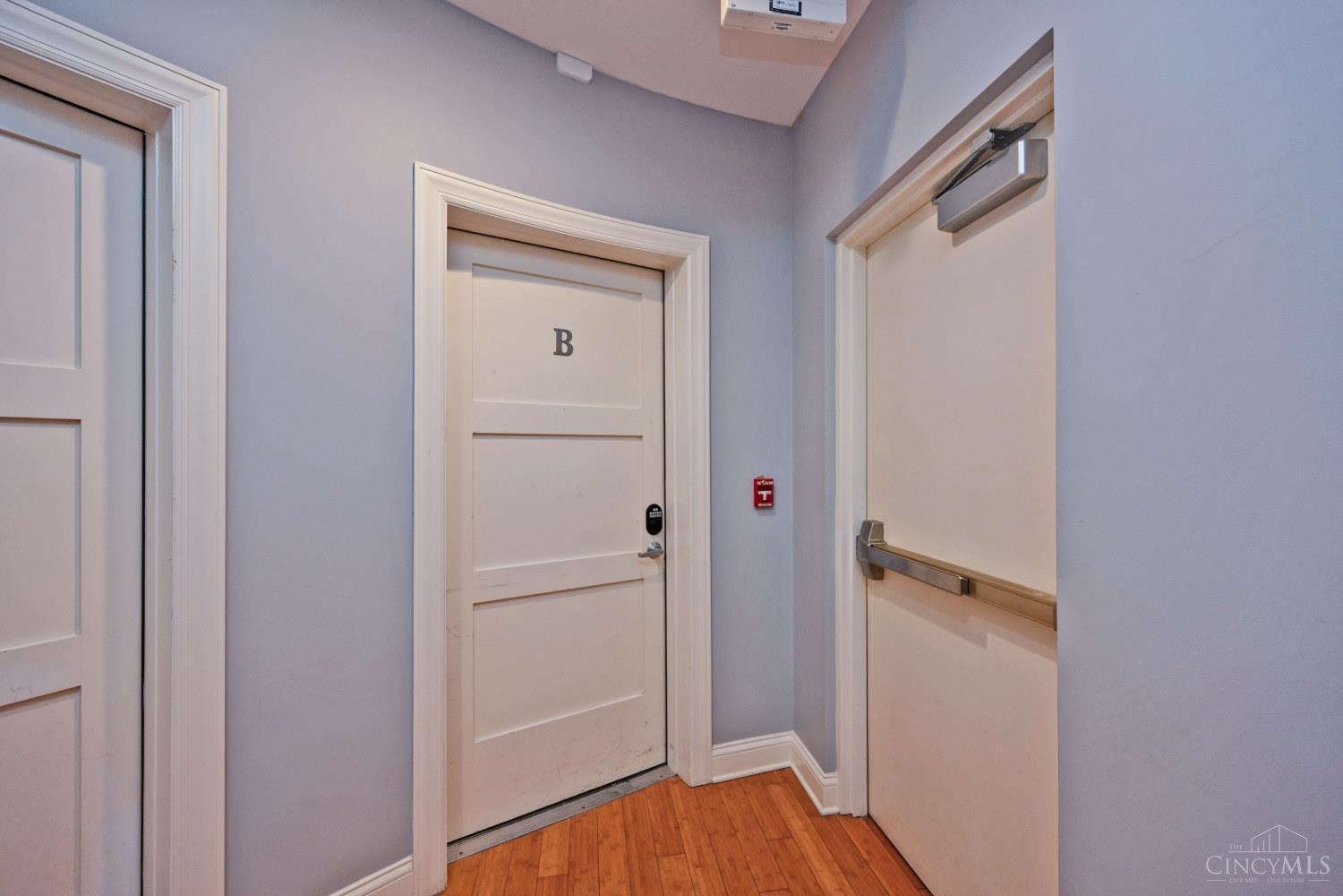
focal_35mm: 14
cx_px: 672
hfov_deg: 104.3
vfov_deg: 81.2
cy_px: 448
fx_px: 522
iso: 500
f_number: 4
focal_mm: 14
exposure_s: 1/60
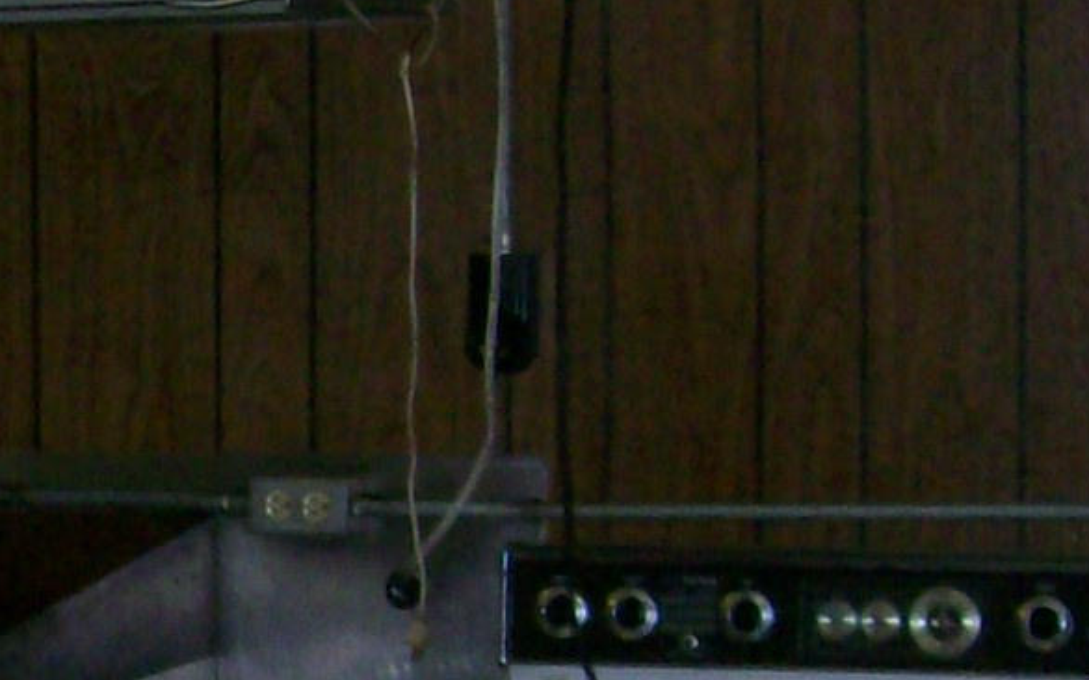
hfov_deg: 13.1
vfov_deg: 8.7
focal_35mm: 150
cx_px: -595
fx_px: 4451
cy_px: 680
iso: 140
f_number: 2.7
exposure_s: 1/64
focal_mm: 6
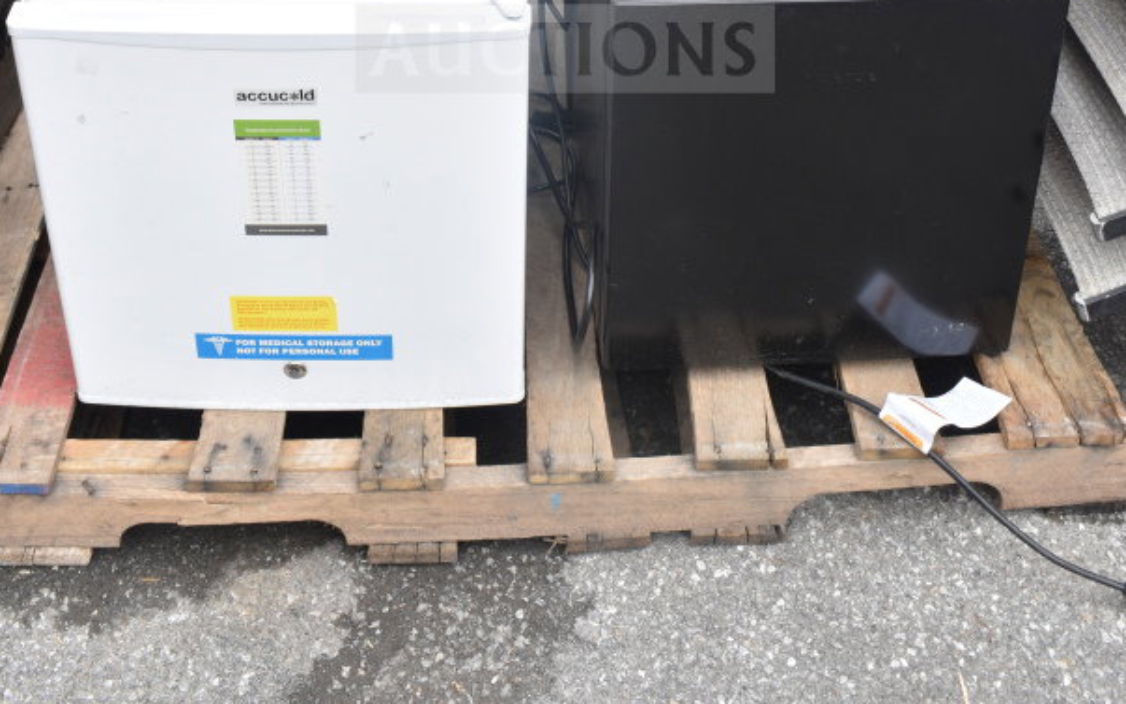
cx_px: 564
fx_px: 1565
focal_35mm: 51
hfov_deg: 39.6
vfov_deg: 23.9
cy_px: -55
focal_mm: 22
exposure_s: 1/200
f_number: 7.1
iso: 200
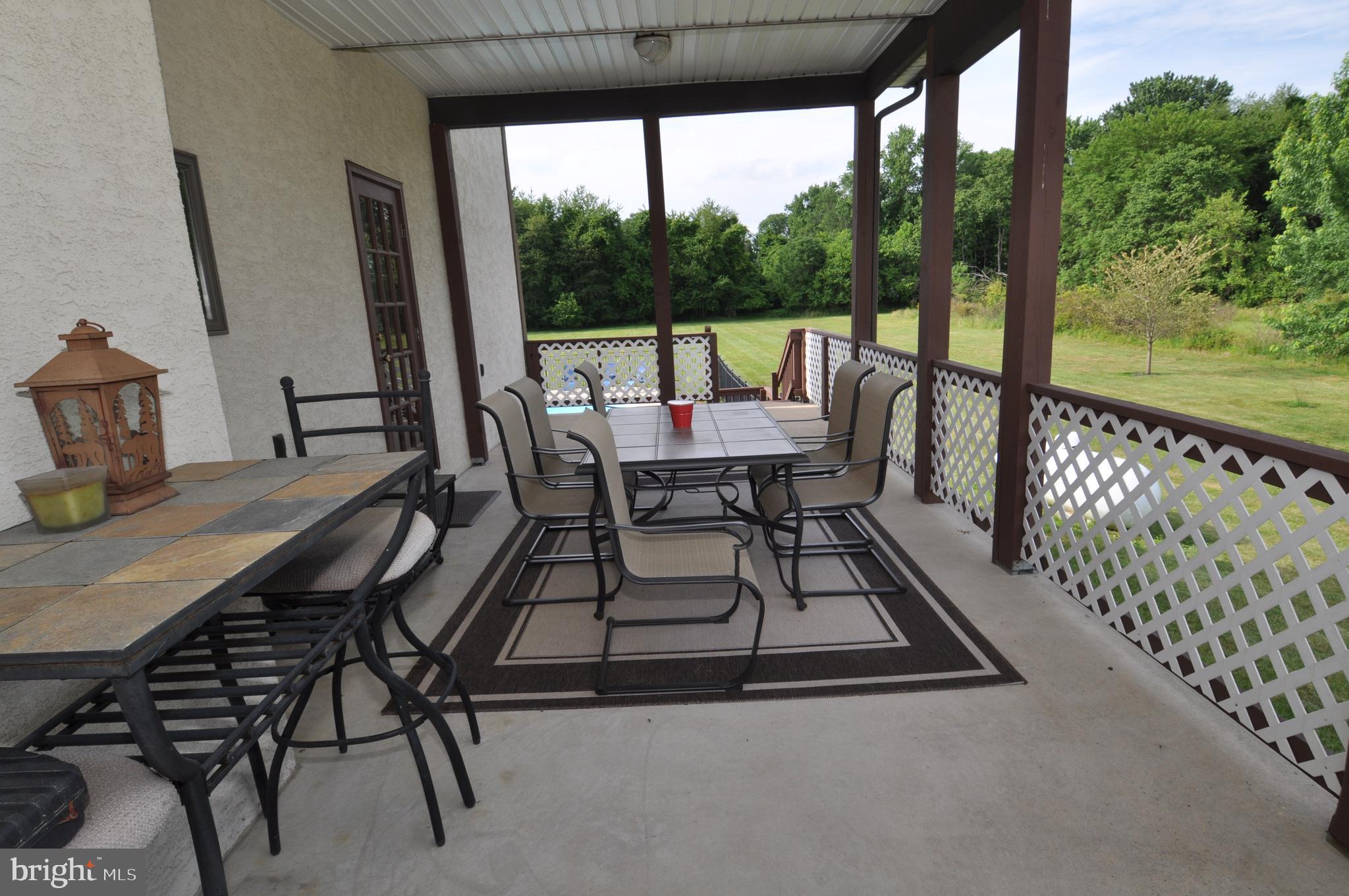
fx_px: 674
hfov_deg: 90.1
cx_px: 674
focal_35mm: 18
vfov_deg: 67.2
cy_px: 448
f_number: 11
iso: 250
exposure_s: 1/200
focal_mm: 12
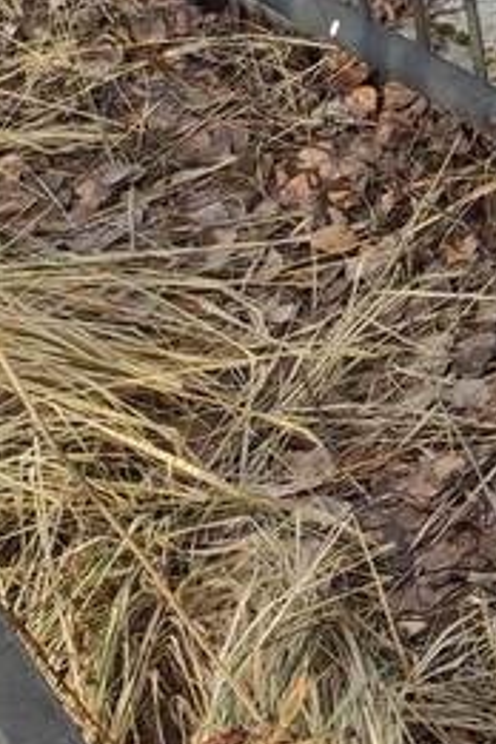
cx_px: 1297
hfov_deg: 10.5
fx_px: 2190
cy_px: -279
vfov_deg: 17.8
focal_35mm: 106
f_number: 1.75
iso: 112
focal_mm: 4.77
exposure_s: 1/247
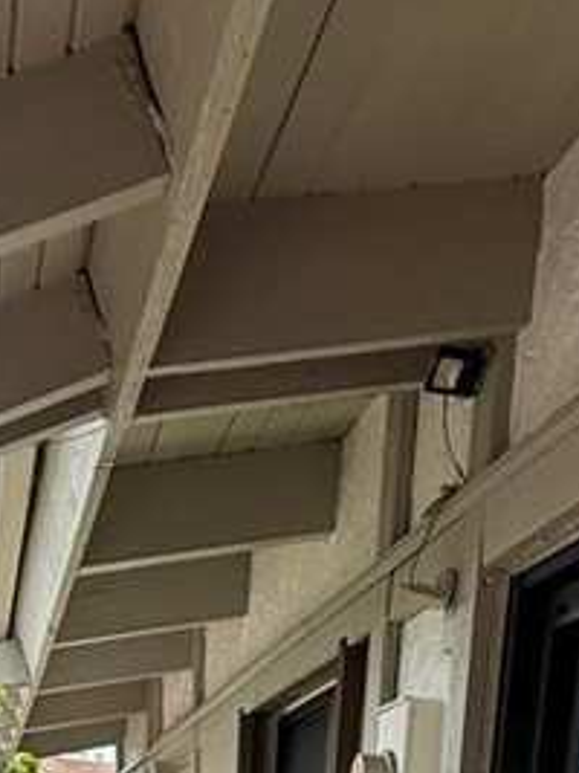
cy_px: 1346
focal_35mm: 56
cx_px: 347
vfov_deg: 22.5
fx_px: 1250
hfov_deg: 26.0
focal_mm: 2.22
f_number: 2.2
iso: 50
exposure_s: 1/455
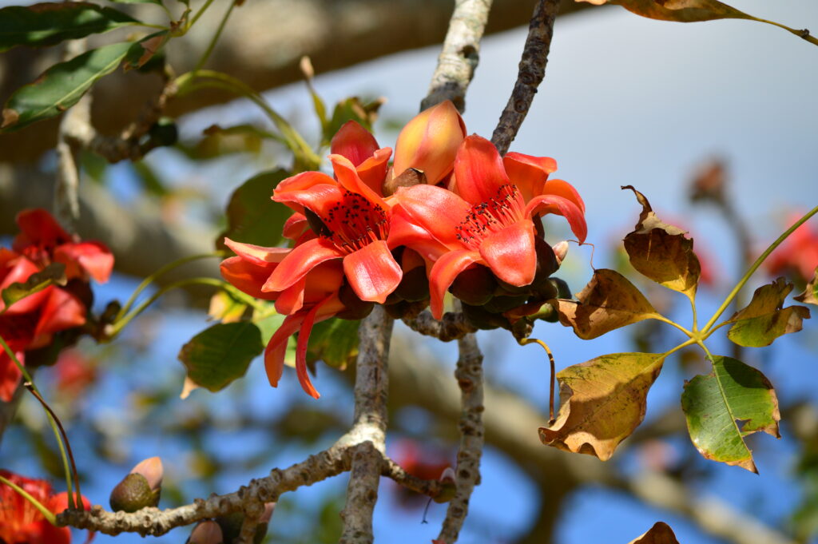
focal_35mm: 270
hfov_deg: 7.6
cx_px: 409
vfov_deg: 5.1
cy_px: 272
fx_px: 6130
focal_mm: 180
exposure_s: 1/1600
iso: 200
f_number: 5
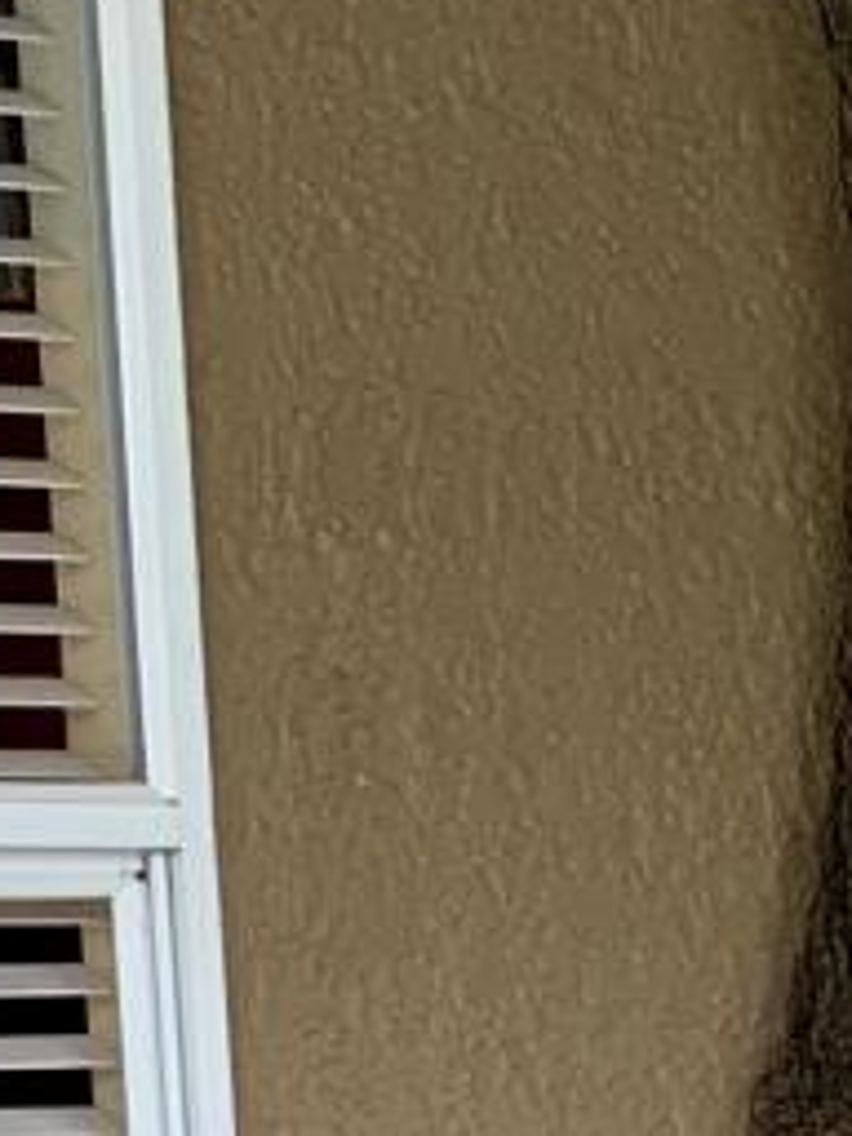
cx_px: 1420
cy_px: 2170
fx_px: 6662
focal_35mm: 203
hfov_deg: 7.2
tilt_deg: -7.5
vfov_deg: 9.2
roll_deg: +2.4
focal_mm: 4.25
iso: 40
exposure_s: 1/121
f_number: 1.8
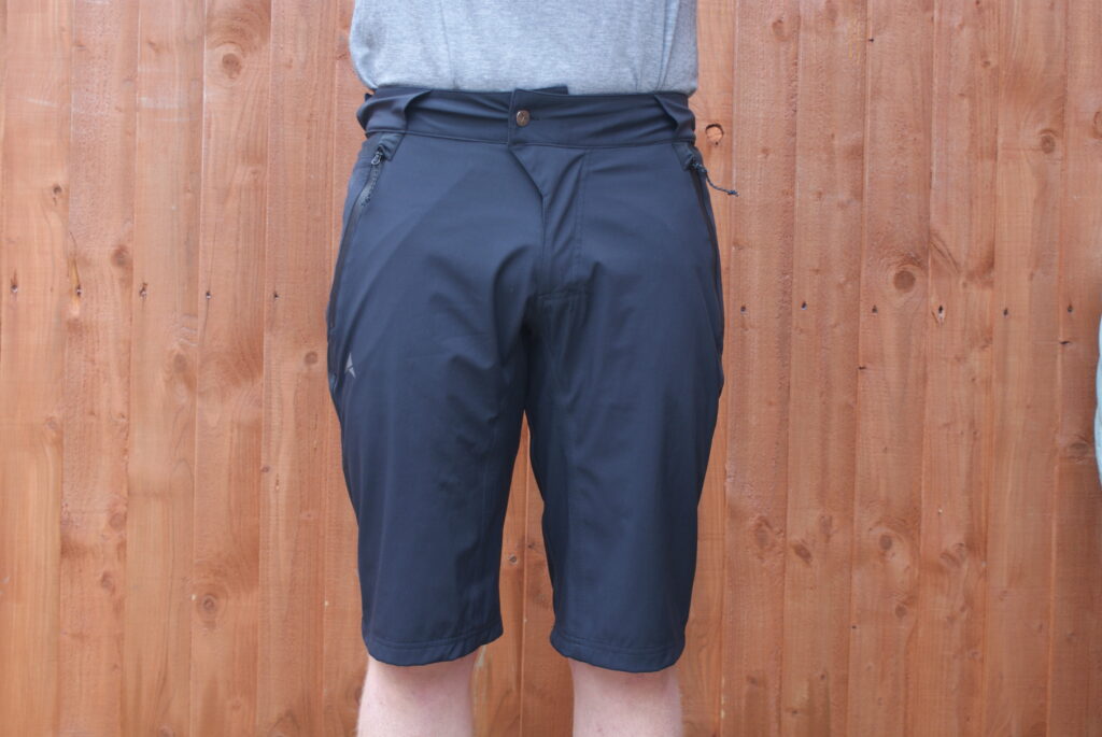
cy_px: 368
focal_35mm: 52
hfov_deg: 37.8
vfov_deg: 25.8
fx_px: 1609
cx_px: 551
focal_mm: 35
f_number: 5.6
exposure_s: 1/60
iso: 250
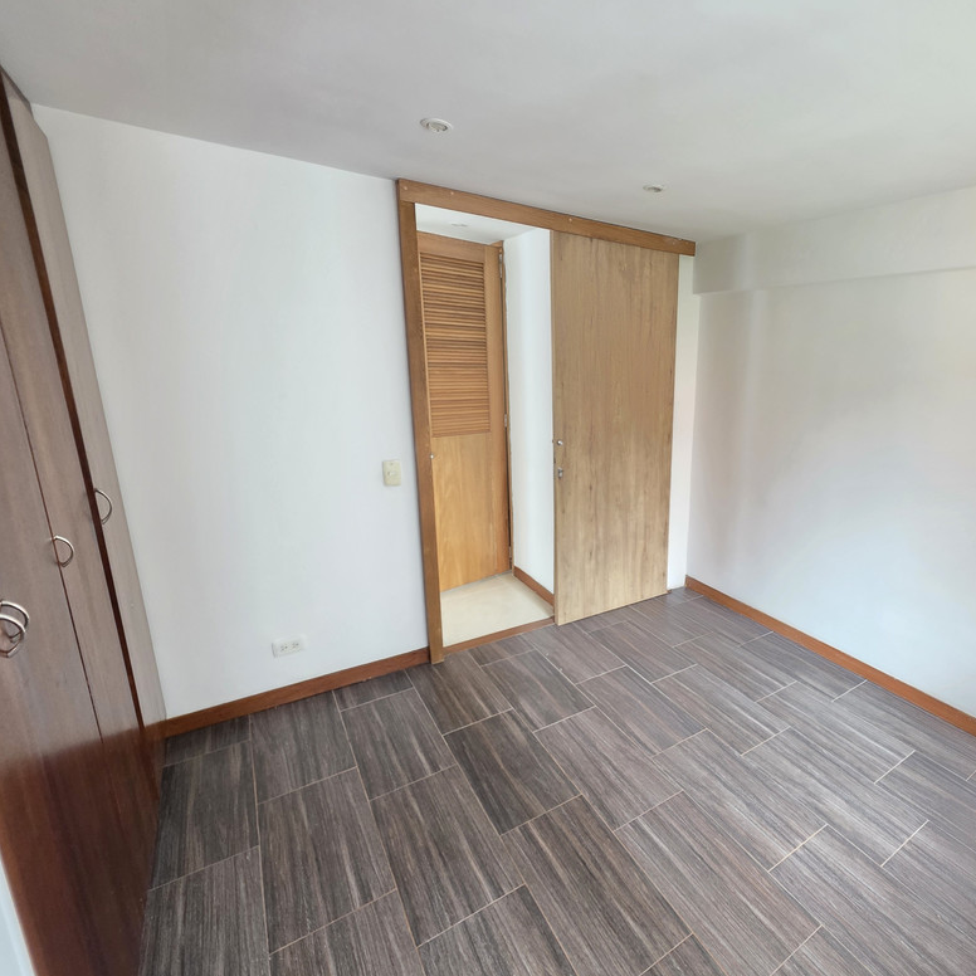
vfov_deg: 87.4
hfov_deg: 83.3
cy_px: 508
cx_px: 678
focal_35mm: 16
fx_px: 510
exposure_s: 1/60
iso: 250
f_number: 1.9
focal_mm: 2.2
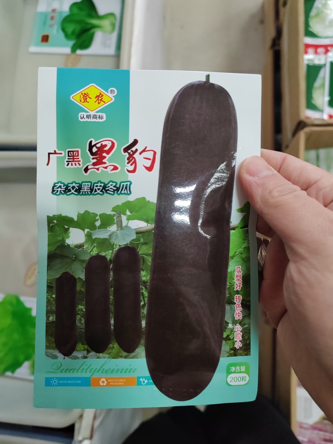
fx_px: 346
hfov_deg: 51.3
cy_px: 222
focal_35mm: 27
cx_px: 166
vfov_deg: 65.3
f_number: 1.9
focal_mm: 5.52
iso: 2500
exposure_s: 1/100
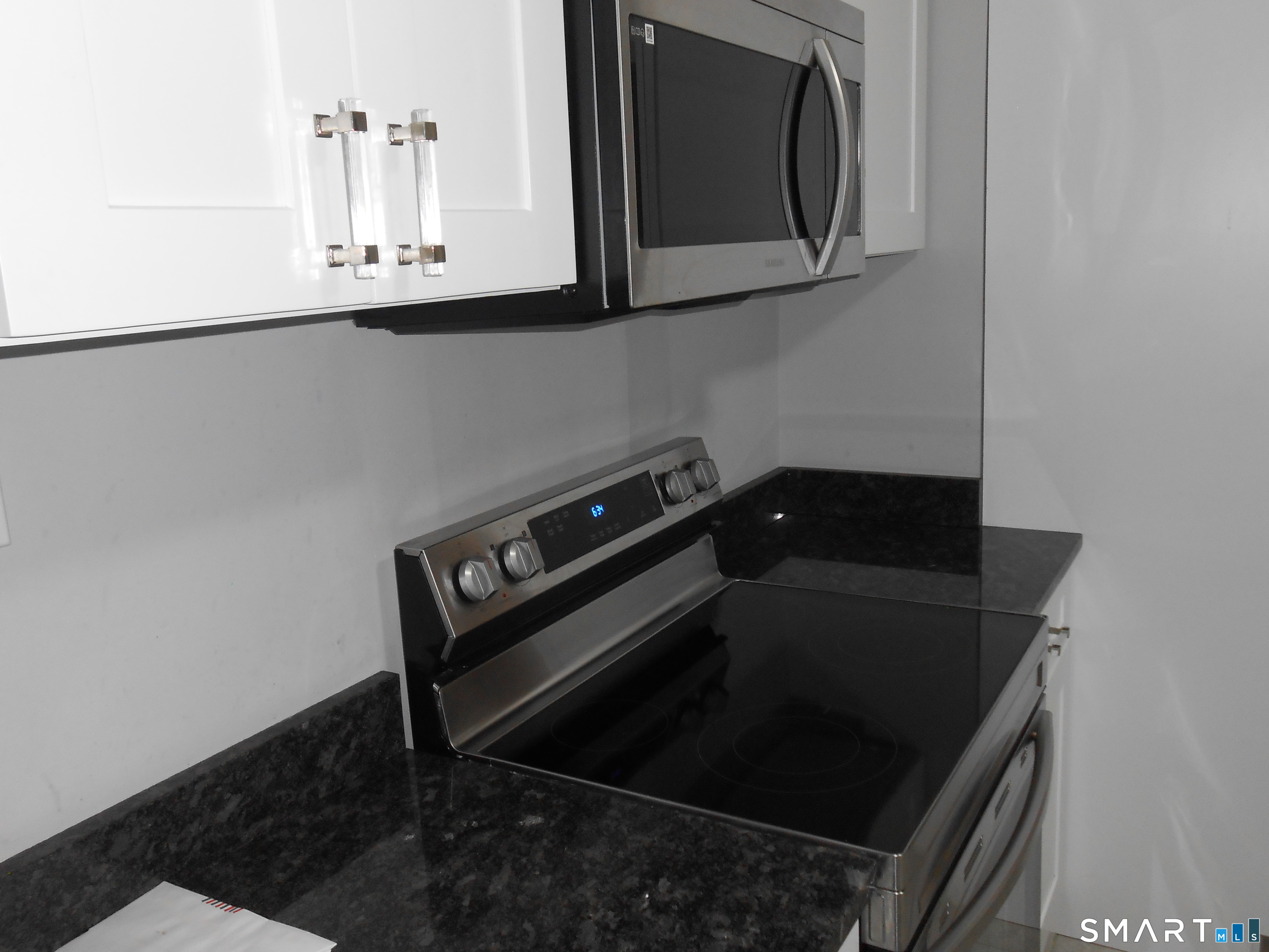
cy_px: 476
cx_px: 634
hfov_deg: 60.0
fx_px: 1100
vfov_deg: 46.8
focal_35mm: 30
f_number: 3.8
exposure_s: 1/25
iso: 200
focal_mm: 5.3
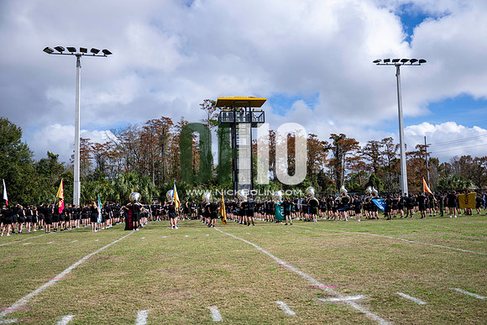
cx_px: 244
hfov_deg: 61.1
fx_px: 413
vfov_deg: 43.0
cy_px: 162
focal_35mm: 30
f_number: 2.8
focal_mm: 30.5
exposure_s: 1/1250
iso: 64
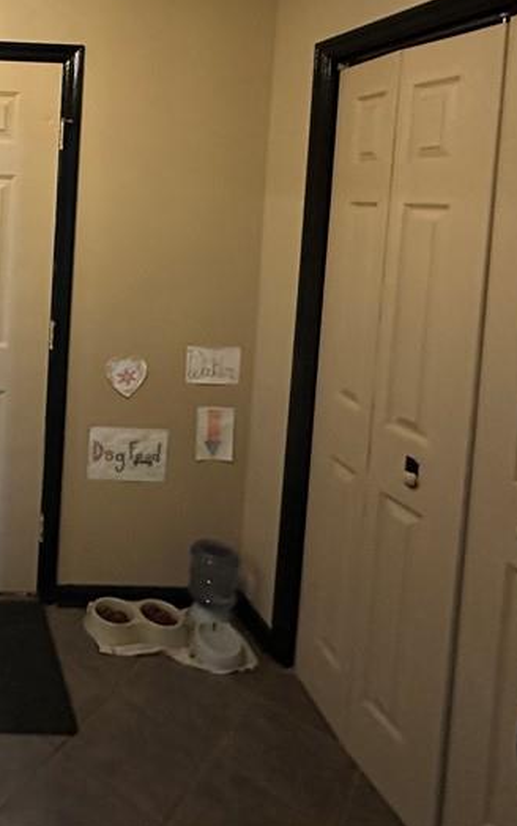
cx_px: -65
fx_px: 653
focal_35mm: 29
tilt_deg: -3.8
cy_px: 227
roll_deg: -2.4
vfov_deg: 61.7
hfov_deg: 36.0
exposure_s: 1/60
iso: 1000
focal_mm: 2.22
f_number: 2.2
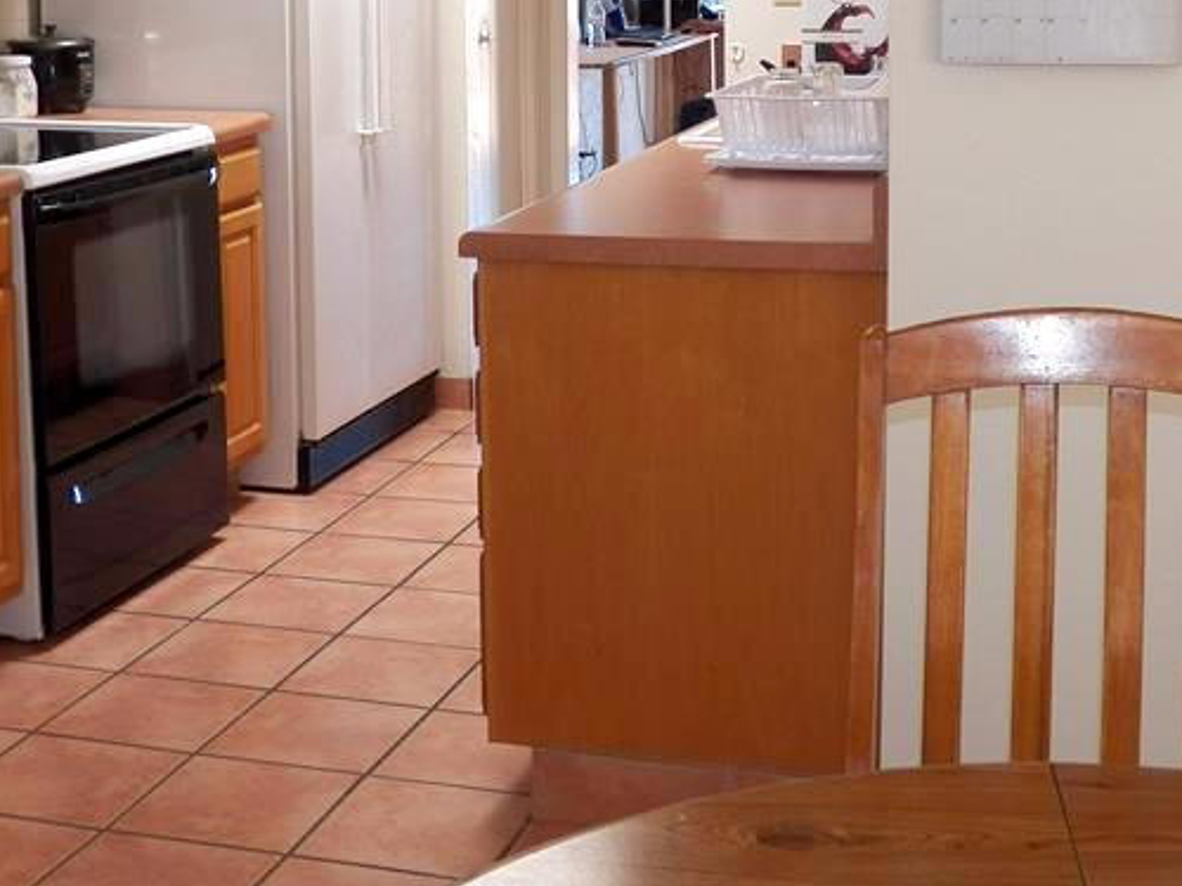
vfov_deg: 23.1
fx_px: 2117
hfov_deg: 31.2
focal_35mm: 62
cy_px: 111
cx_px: 558
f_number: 2.8
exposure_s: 1/40
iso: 125
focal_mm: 5.5
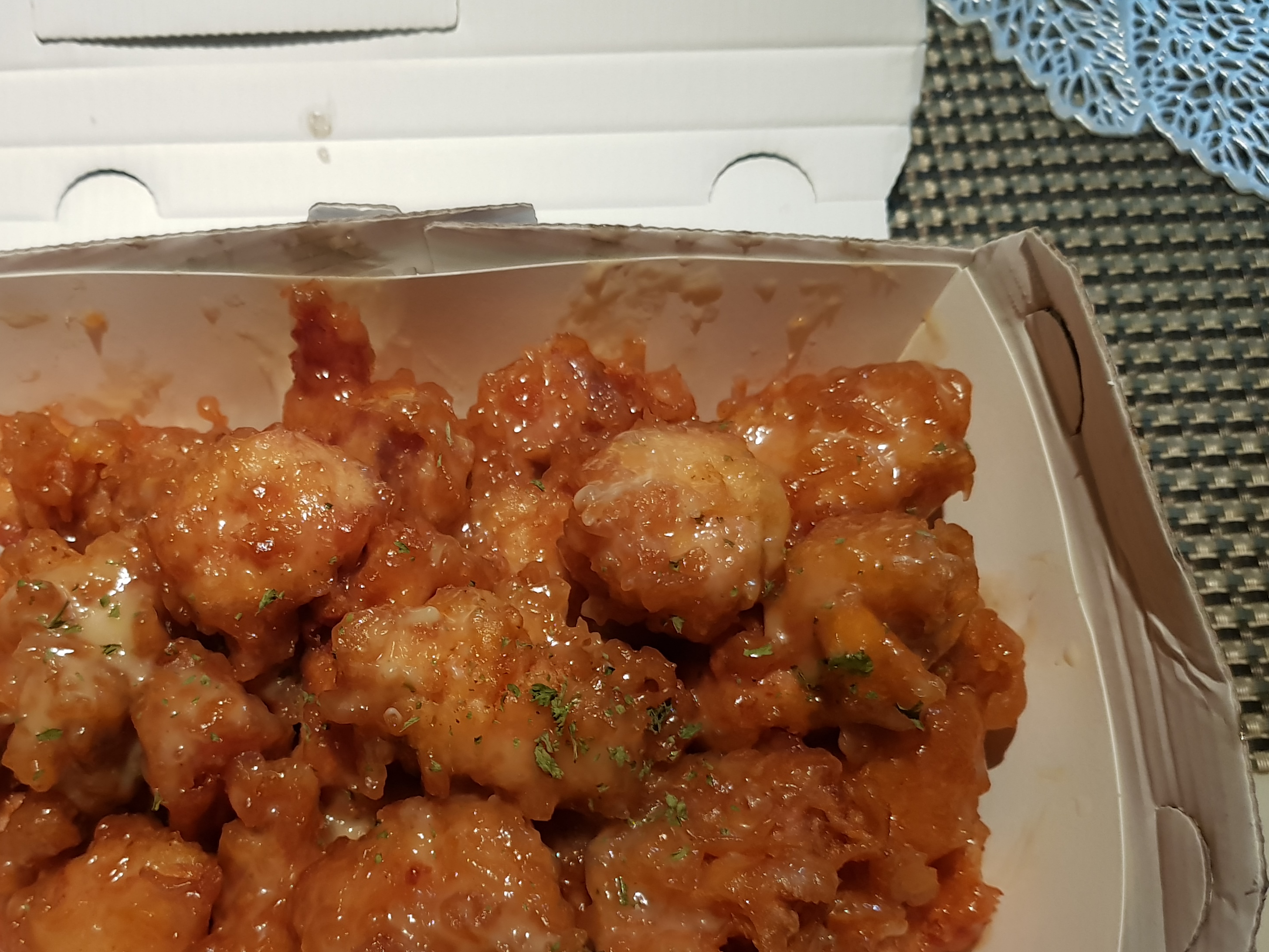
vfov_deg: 39.1
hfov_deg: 50.3
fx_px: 1320
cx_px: 410
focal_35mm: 36
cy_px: 657
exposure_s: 1/60
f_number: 1.7
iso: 200
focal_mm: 4.3
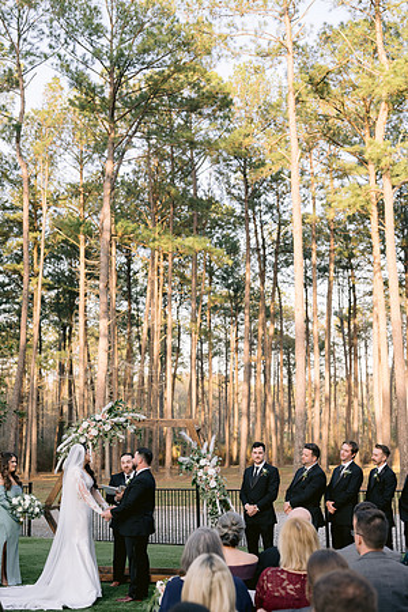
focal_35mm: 50
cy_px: 306
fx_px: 850
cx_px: 204
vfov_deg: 39.6
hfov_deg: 27.0
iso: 400
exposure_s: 1/500
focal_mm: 50
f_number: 3.2
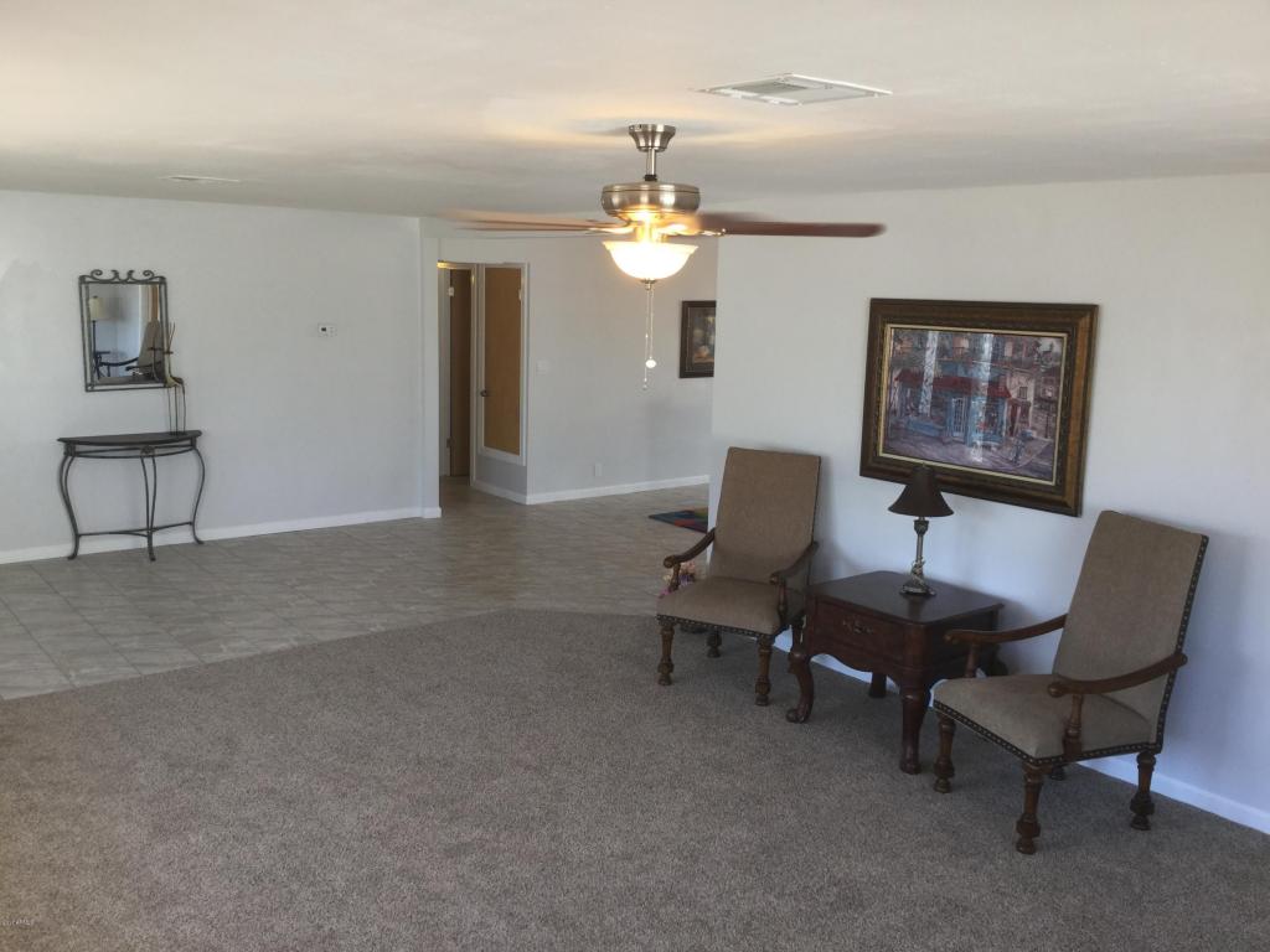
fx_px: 1137
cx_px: 635
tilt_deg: -10.8
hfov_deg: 58.4
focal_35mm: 31
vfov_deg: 45.4
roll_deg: -2.6
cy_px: 476
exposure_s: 1/60
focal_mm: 3.3
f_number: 2.4
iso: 25
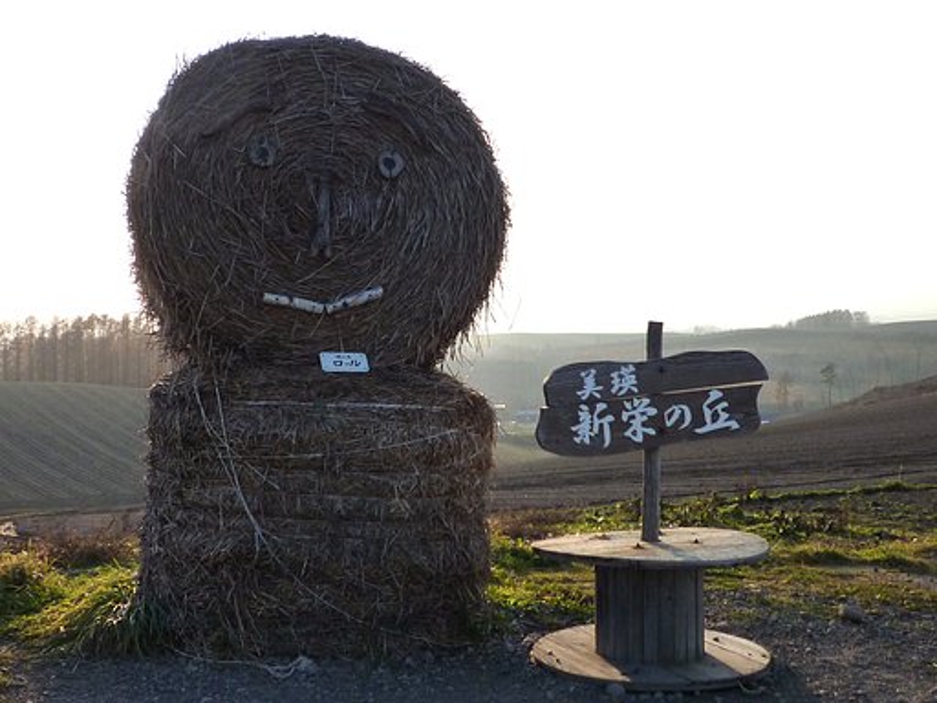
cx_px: 468
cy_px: 352
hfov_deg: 42.9
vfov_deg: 32.9
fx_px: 1191
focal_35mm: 44
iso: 125
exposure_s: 1/640
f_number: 3.5
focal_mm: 4.9
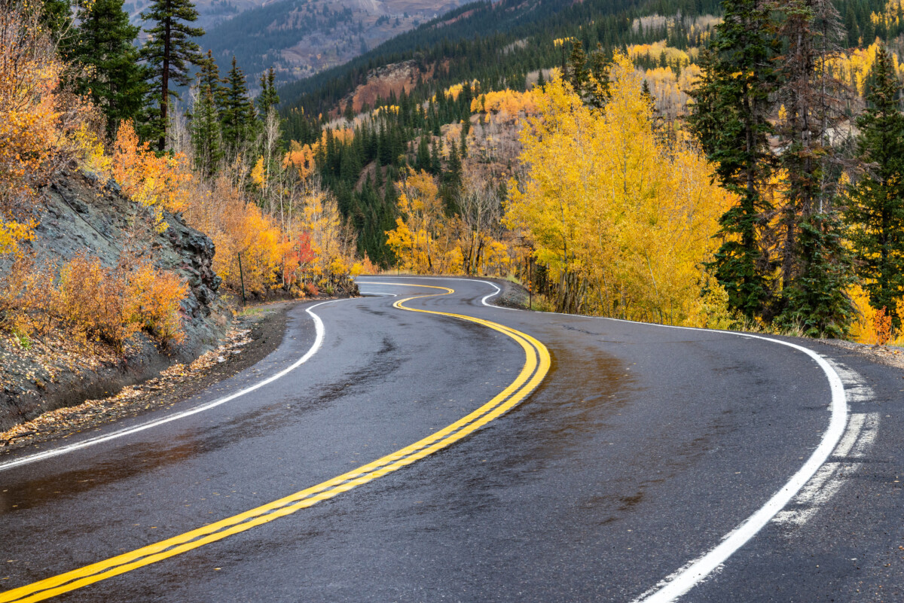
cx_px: 452
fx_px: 1658
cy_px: 302
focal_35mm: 66
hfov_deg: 30.5
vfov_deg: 20.6
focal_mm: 66
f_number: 11
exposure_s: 1/160
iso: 500
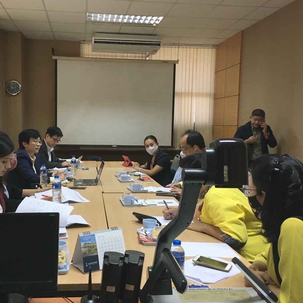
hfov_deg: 46.8
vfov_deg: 47.2
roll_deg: +0.5
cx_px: 116
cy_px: 153
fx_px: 347
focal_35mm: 35
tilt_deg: -6.0
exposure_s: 1/33
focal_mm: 4.15
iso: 100
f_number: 2.2
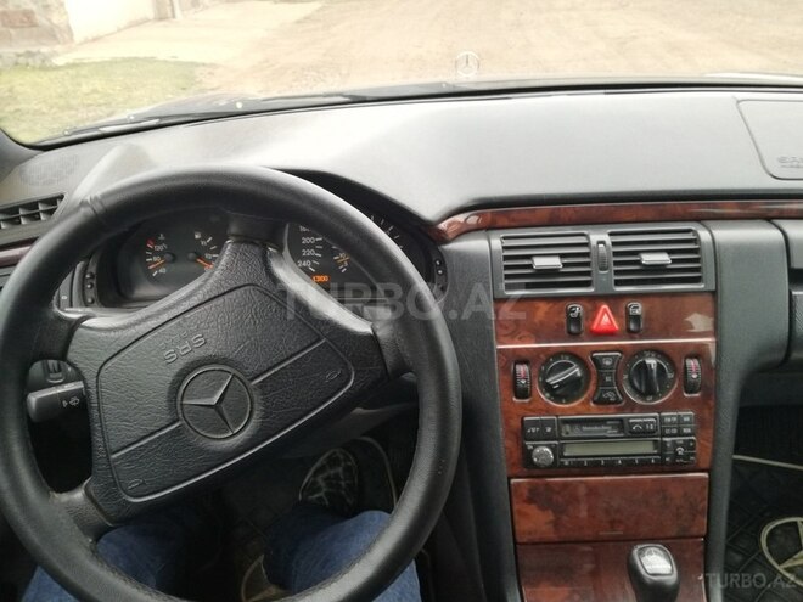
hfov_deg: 65.3
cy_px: 301
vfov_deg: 51.4
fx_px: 626
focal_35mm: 27
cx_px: 402
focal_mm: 3.79
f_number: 2
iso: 200
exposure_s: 1/33.3
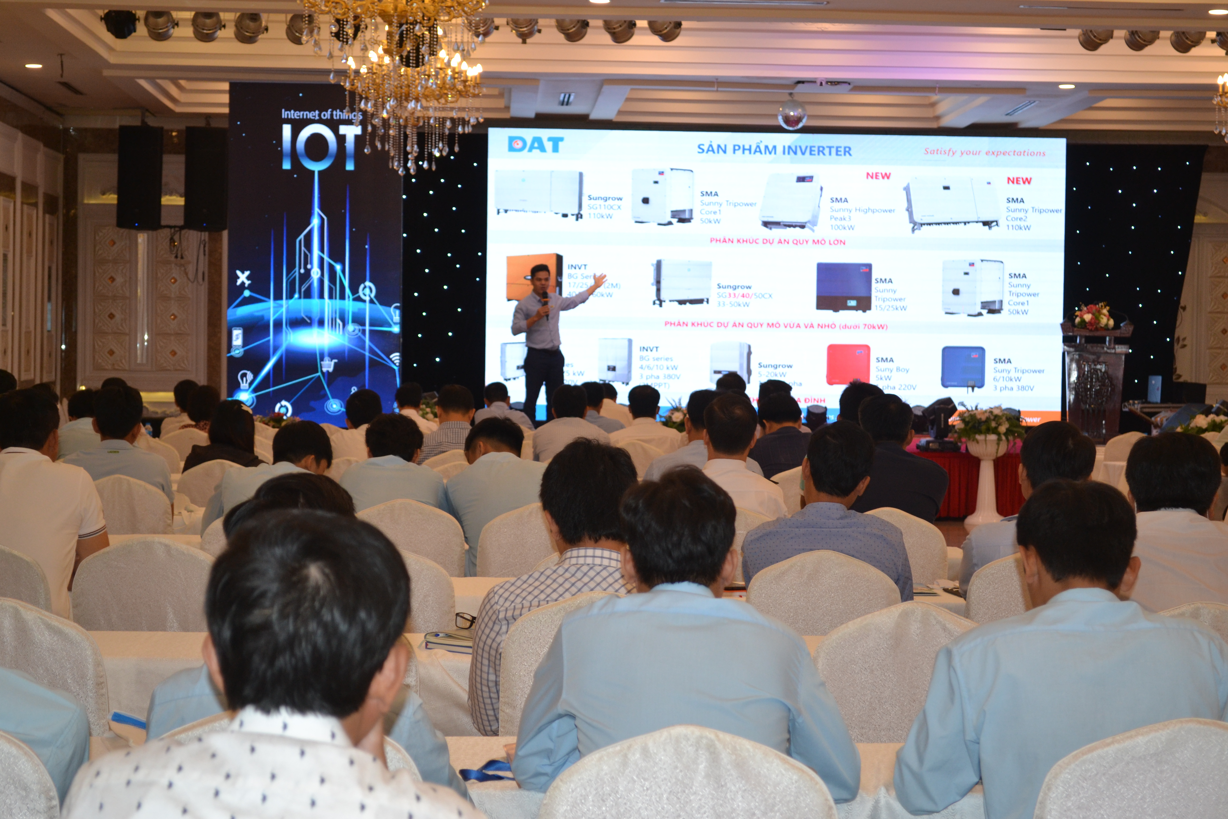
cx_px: 614
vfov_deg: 19.7
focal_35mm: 69
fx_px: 2353
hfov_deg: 29.2
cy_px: 410
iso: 640
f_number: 5.3
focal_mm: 46
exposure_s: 1/60
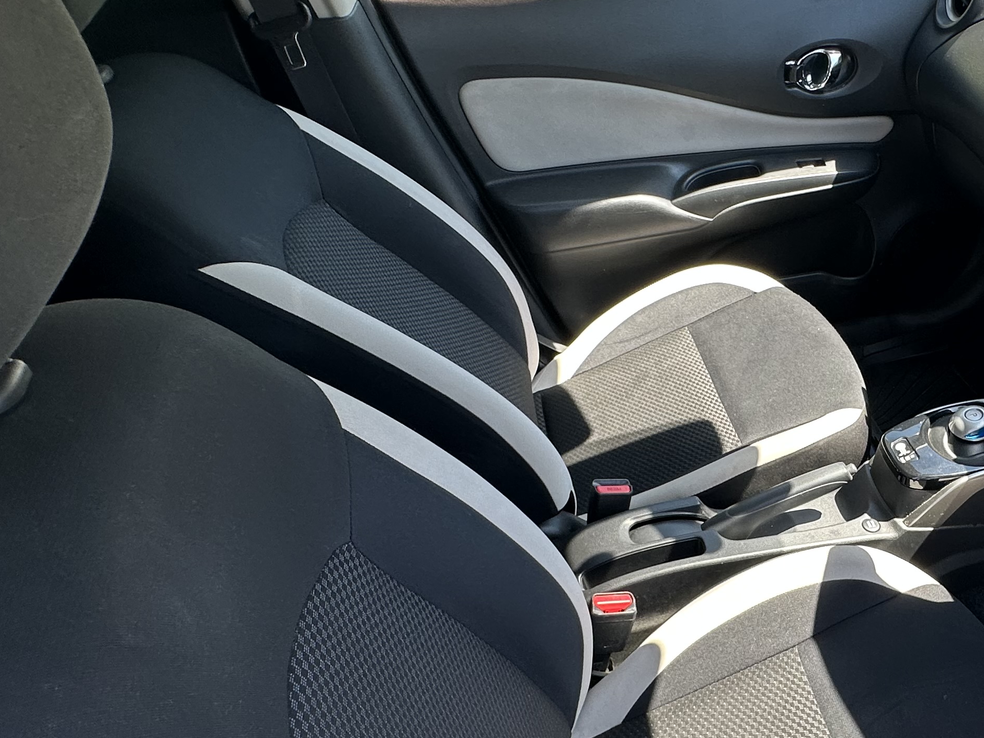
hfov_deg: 55.5
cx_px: 793
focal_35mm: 30
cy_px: 497
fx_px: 853
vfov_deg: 46.0
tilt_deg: -45.4
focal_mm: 2.22
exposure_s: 1/99
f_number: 2.2
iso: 40
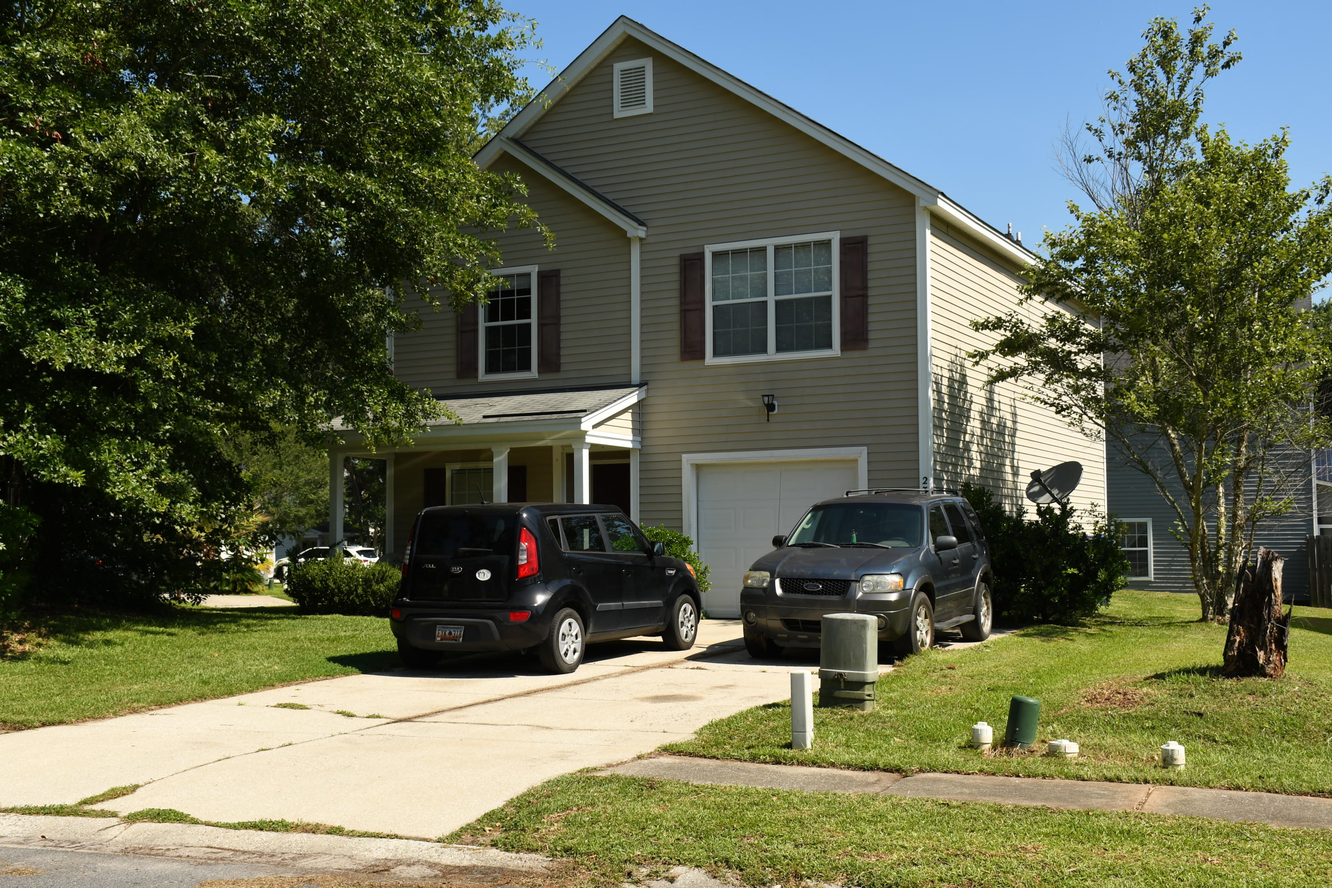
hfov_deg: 48.5
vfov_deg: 33.4
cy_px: 444
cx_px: 666
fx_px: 1480
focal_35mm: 40
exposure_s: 1/250
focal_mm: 27
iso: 100
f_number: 8
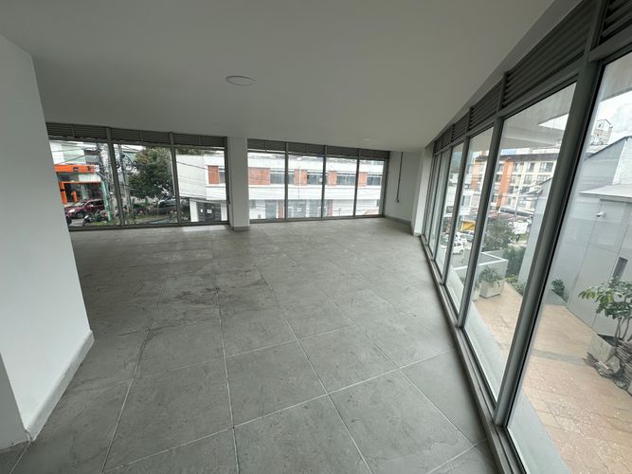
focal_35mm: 14
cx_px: 316
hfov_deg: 102.1
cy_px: 237
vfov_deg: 85.7
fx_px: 256
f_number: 2.2
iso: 40
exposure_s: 1/540
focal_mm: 2.22
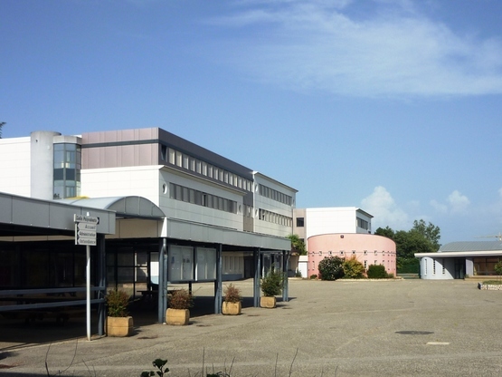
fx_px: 478
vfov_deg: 42.9
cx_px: 251
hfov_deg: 55.4
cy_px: 188
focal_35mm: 33
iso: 80
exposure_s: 1/250
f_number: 8
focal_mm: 5.5
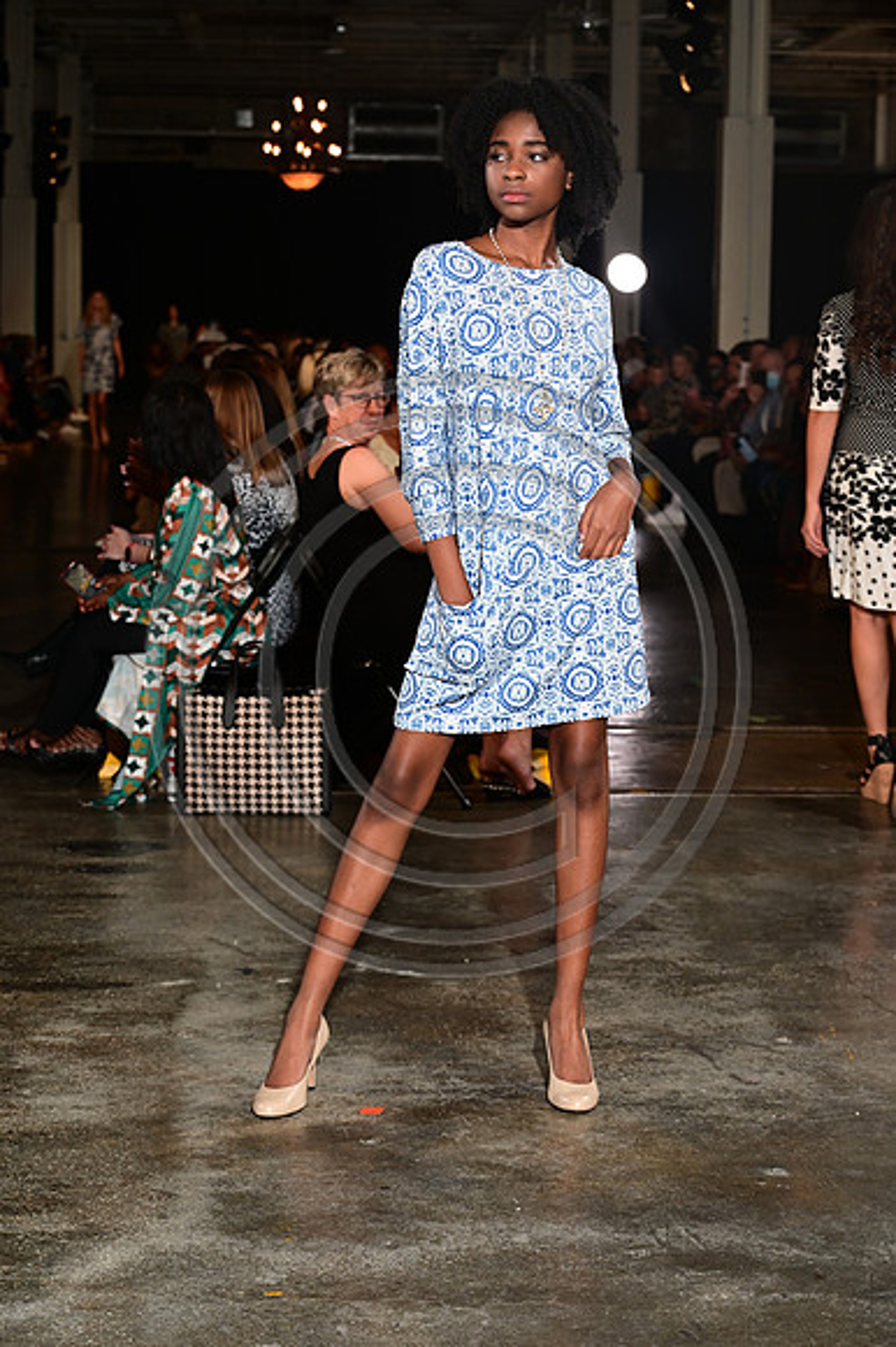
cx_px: 448
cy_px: 674
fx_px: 2915
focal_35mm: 78
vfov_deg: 26.0
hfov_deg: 17.5
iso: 1000
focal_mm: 78
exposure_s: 1/160
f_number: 6.3
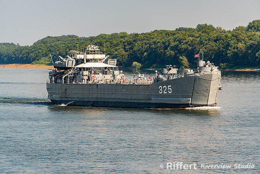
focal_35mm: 300
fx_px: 2167
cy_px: 87
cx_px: 130
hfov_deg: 6.9
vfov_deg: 4.6
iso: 64
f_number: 8
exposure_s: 1/200
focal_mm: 300
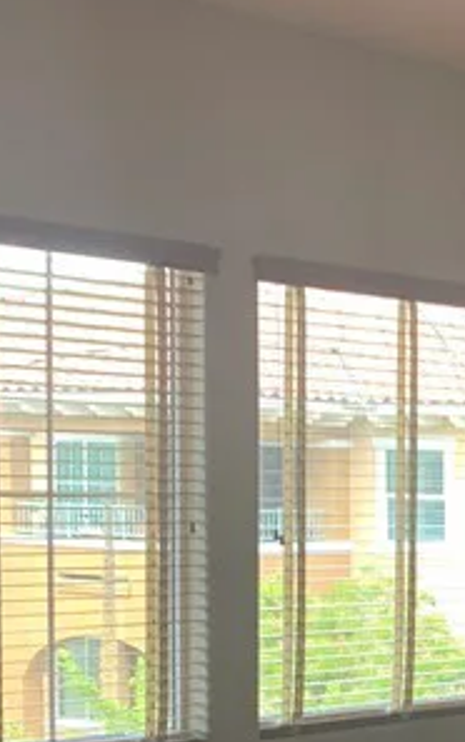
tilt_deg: -5.1
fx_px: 1923
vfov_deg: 21.2
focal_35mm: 95
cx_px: 905
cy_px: 720
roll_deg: -1.5
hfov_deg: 12.3
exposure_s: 1/60
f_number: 1.8
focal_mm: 4.25
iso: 50
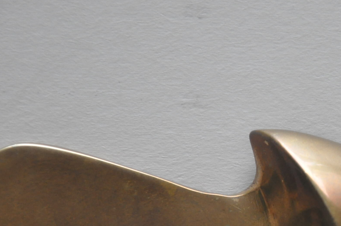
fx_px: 3047
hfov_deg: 6.4
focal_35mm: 322
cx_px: 316
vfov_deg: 4.3
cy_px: 186
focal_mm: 105
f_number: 5.6
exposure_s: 1/125
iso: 1100
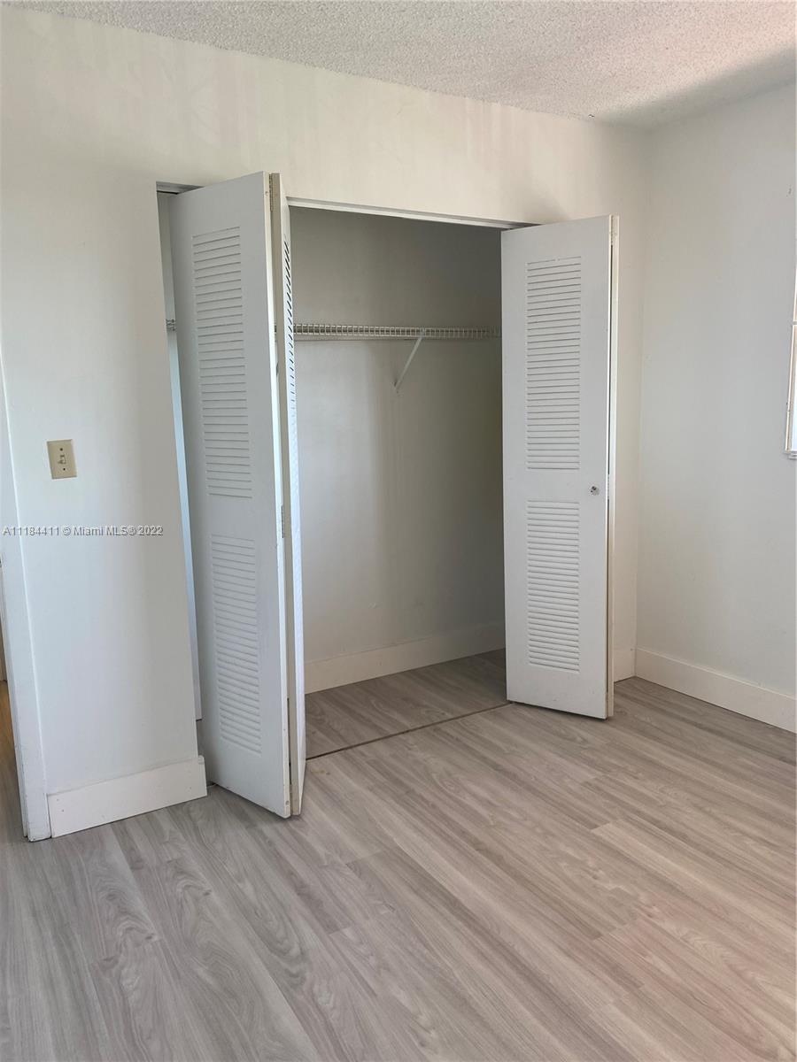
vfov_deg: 67.3
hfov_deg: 53.1
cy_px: 531
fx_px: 798
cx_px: 398
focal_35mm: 26
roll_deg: +0.9
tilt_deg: -9.2
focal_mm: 4.25
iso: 64
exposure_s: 1/122
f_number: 1.8
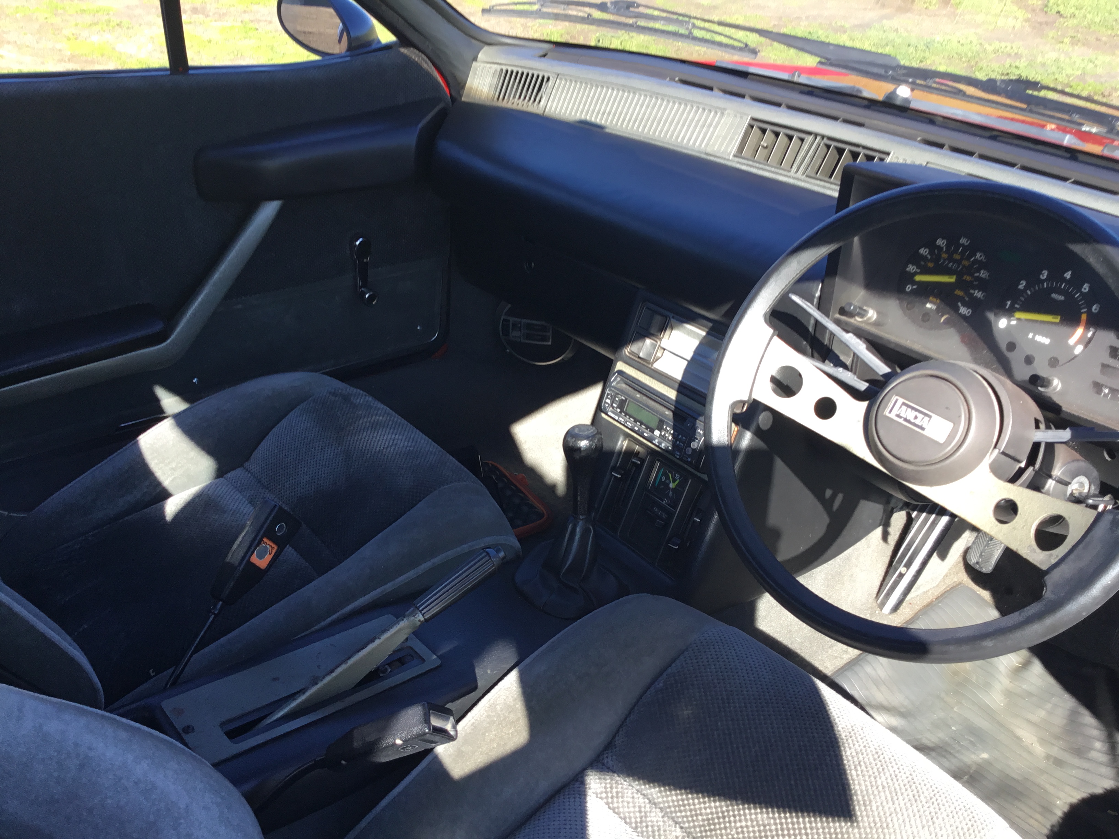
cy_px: 420
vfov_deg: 45.4
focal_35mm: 31
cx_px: 560
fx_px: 1002
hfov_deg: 58.4
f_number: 2.4
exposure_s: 1/154
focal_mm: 3.3
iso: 25
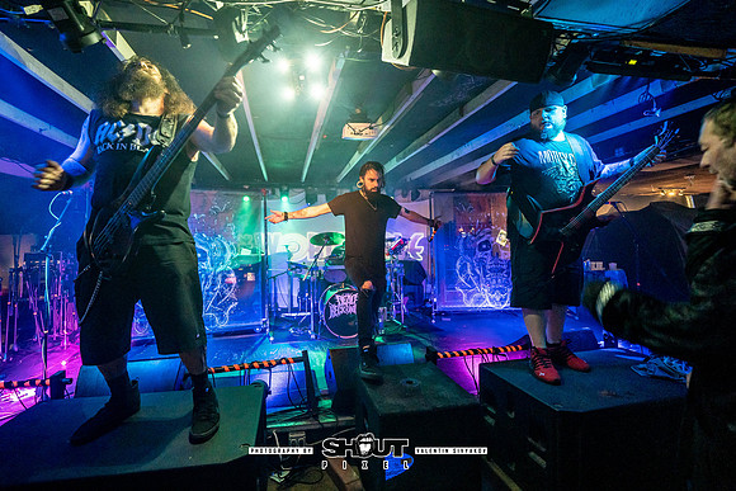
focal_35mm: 15
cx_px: 344
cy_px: 229
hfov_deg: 100.5
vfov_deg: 77.6
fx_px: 305
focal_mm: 14
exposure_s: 1/100
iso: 3200
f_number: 2.8
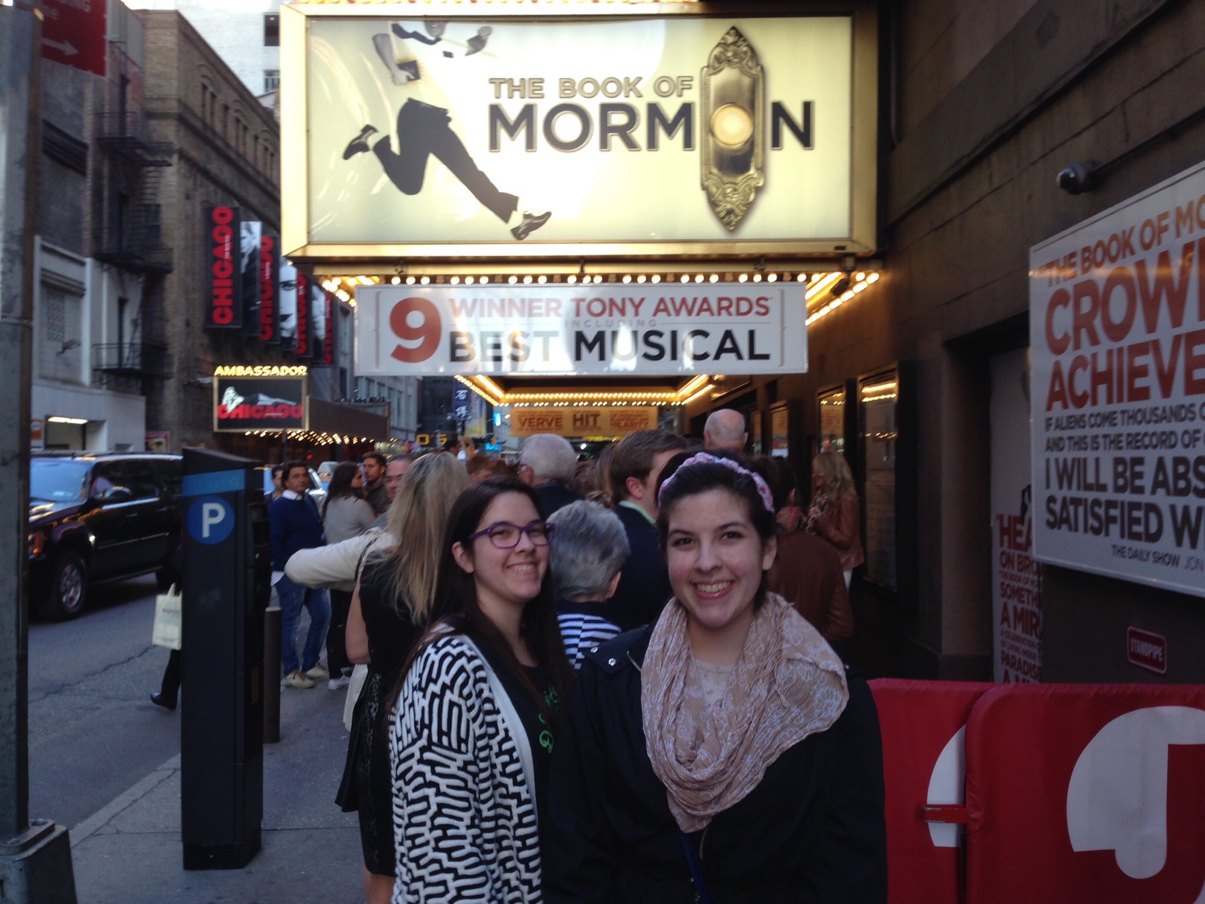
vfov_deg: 42.9
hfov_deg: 55.4
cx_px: 602
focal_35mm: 33
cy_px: 452
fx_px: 1149
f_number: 2.4
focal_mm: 4.12
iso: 50
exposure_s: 1/60
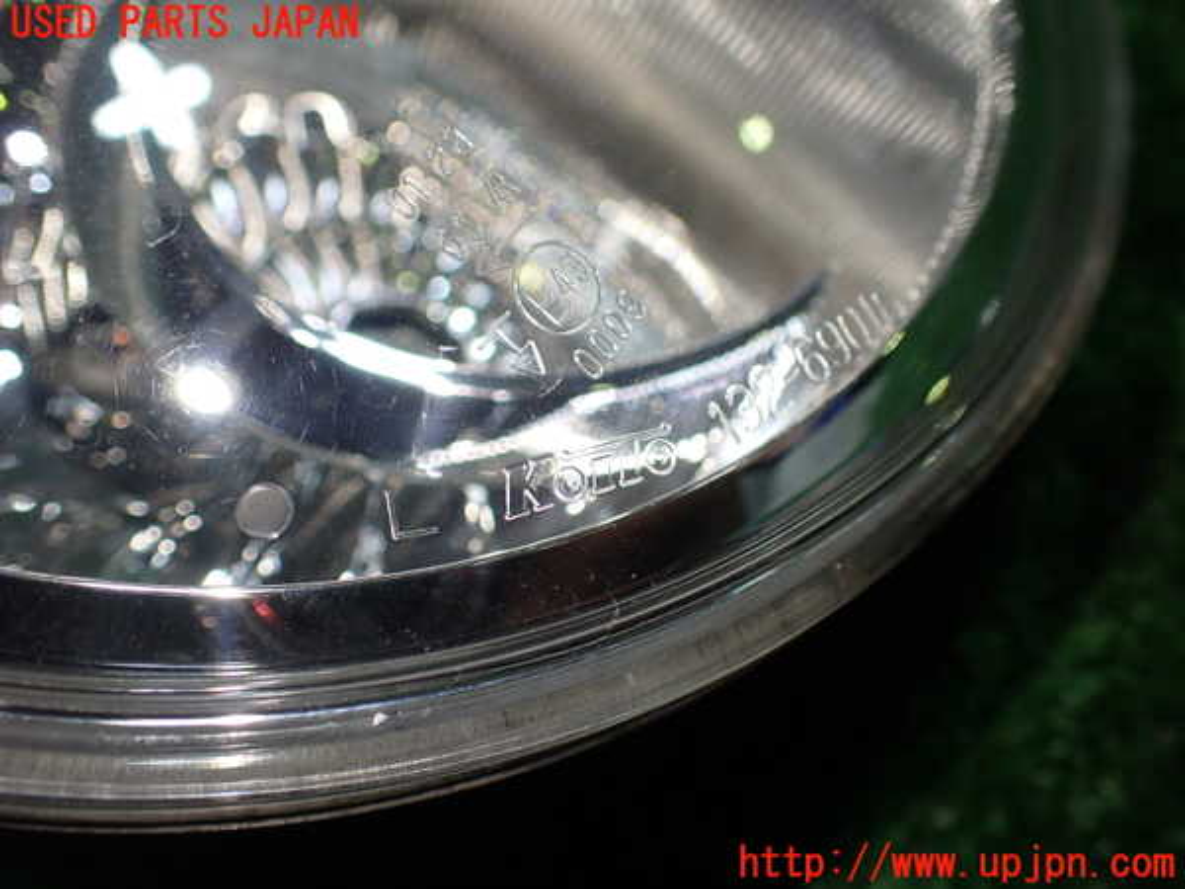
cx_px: 592
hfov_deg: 60.0
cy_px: 444
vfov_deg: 46.8
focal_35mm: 30
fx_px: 1027
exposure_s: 1/125
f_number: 2.3
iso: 160
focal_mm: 5.4
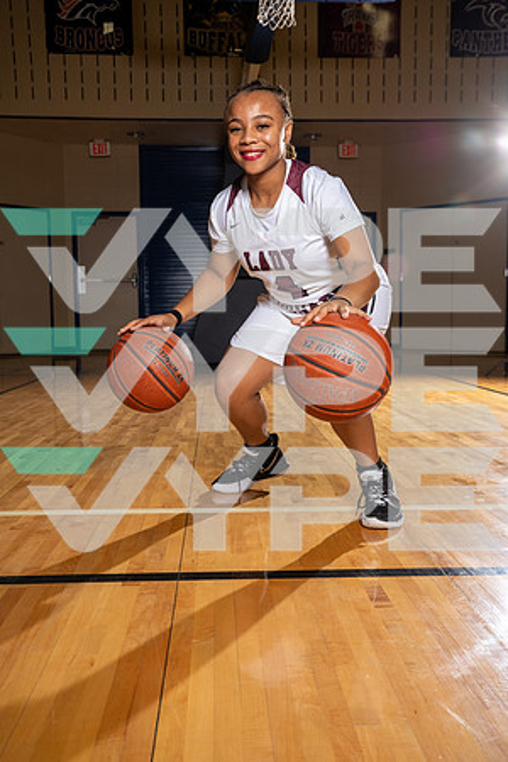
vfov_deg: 53.1
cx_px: 254
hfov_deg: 36.9
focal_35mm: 36
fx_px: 762
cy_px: 381
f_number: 8
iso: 640
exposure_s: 1/250
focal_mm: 36
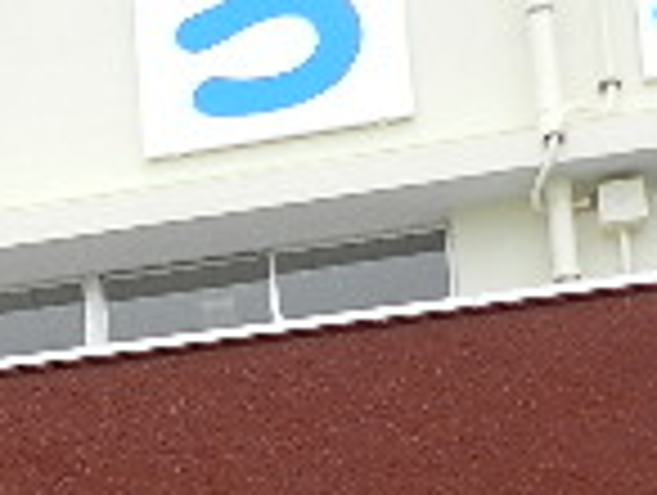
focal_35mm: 140
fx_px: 2662
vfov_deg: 10.1
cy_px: 828
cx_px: -652
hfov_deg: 12.4
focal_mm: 5.6
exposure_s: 1/200
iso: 160
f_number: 3.7
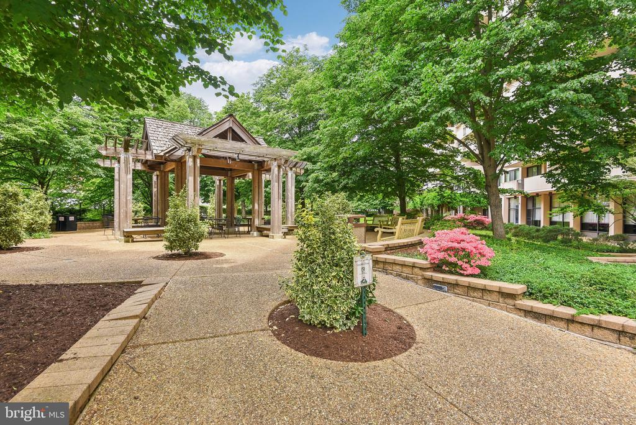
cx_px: 318
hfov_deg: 96.7
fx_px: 283
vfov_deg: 73.8
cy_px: 212
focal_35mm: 16
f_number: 9
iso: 400
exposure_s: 1/100
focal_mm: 16
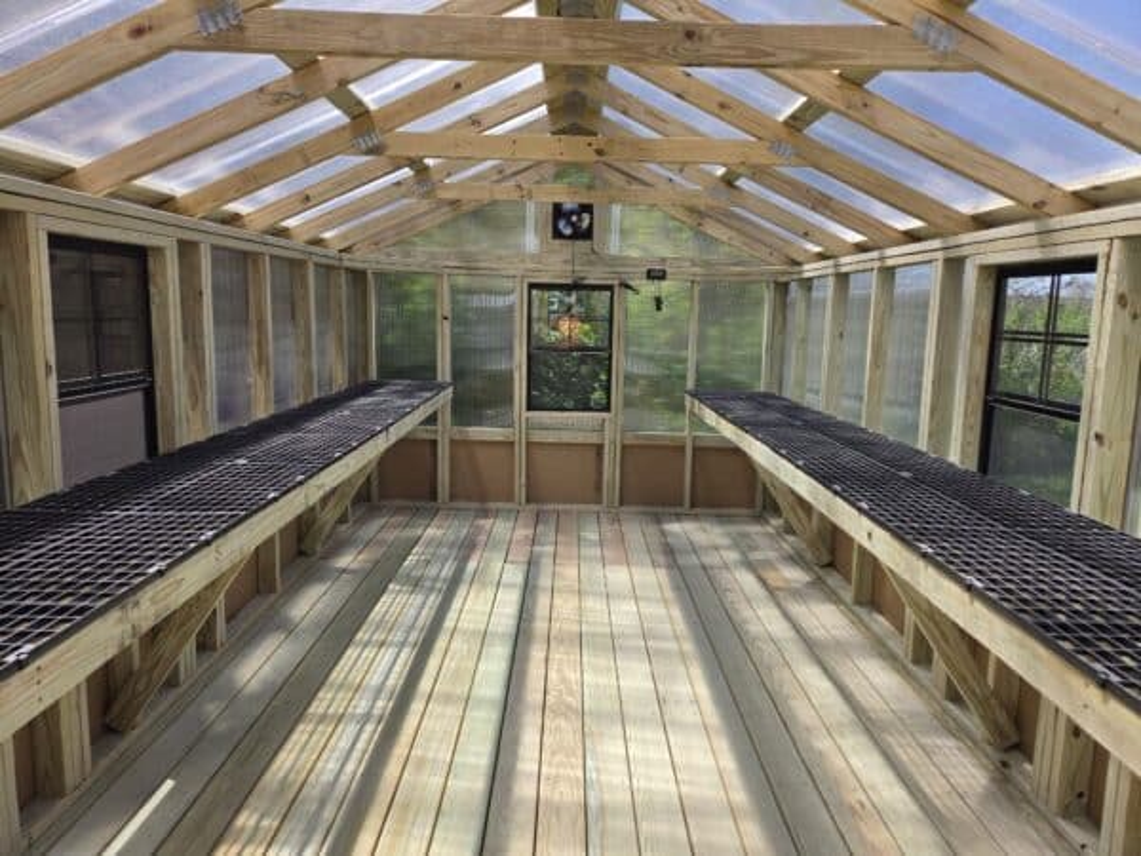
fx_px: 758
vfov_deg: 58.9
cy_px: 428
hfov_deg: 73.9
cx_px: 570
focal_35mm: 23
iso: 80
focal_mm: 5.4
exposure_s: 1/2476
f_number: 1.8
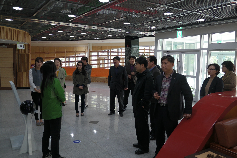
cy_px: 79
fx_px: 197
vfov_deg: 43.6
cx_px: 118
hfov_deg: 61.9
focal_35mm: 30
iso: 200
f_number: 3.5
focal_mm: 20
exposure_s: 1/40
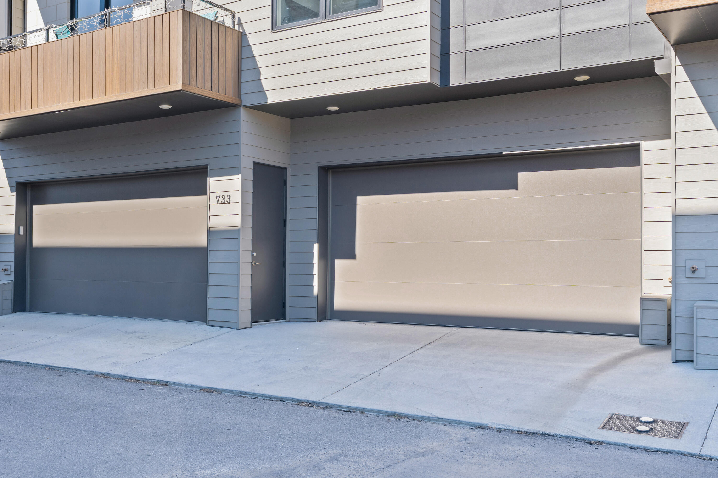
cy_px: 239
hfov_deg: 54.5
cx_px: 359
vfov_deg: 37.8
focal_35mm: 35
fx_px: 698
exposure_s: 1/640
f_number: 5.6
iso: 320
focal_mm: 35
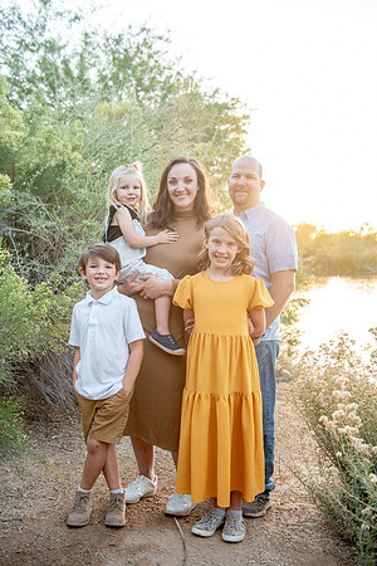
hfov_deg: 33.4
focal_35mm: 40
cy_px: 283
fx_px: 628
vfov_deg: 48.5
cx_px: 188
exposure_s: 1/250
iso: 640
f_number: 4
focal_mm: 40
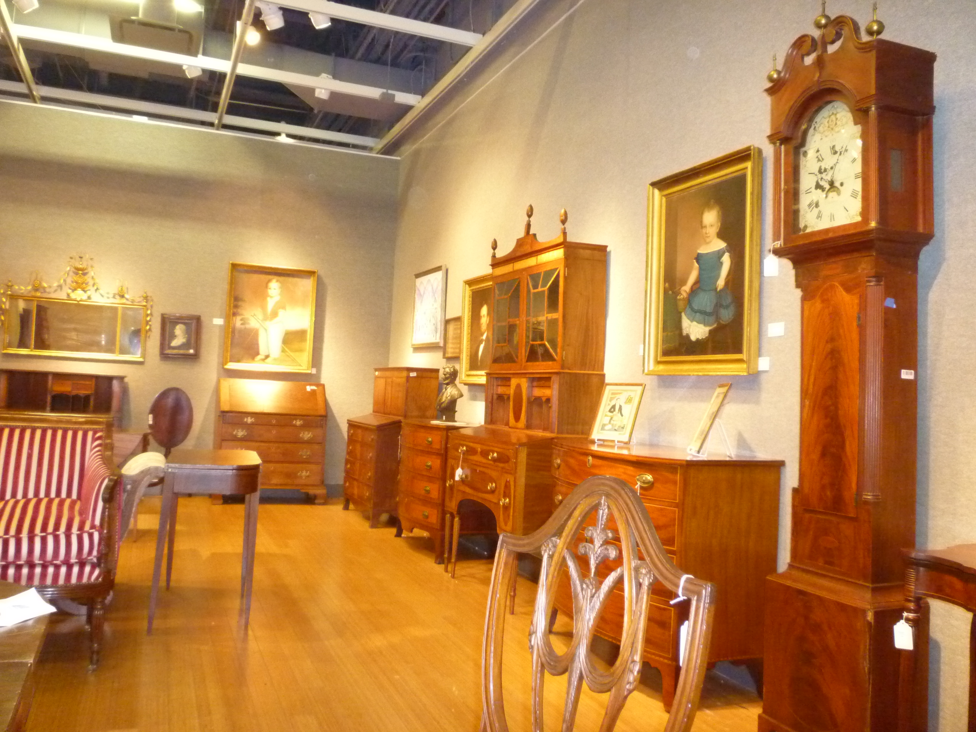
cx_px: 488
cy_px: 366
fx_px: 818
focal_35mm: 29
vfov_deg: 48.2
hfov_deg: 61.7
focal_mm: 5.2
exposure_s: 1/30
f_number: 3.3
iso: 800
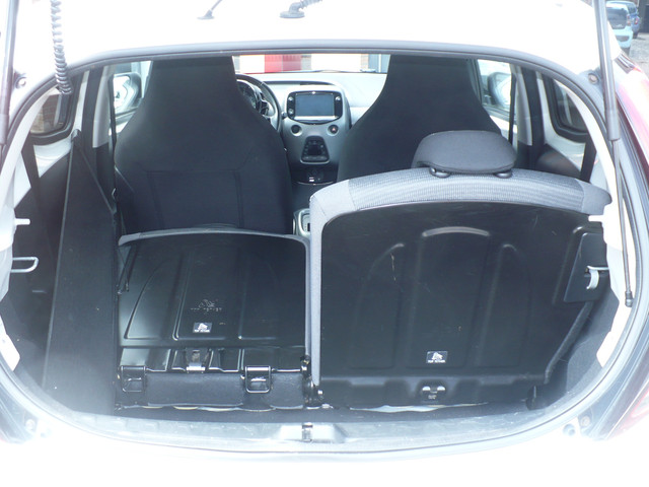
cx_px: 324
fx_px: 694
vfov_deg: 38.7
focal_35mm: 37
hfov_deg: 50.1
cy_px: 244
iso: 100
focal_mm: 6.1
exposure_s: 1/40
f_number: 2.8
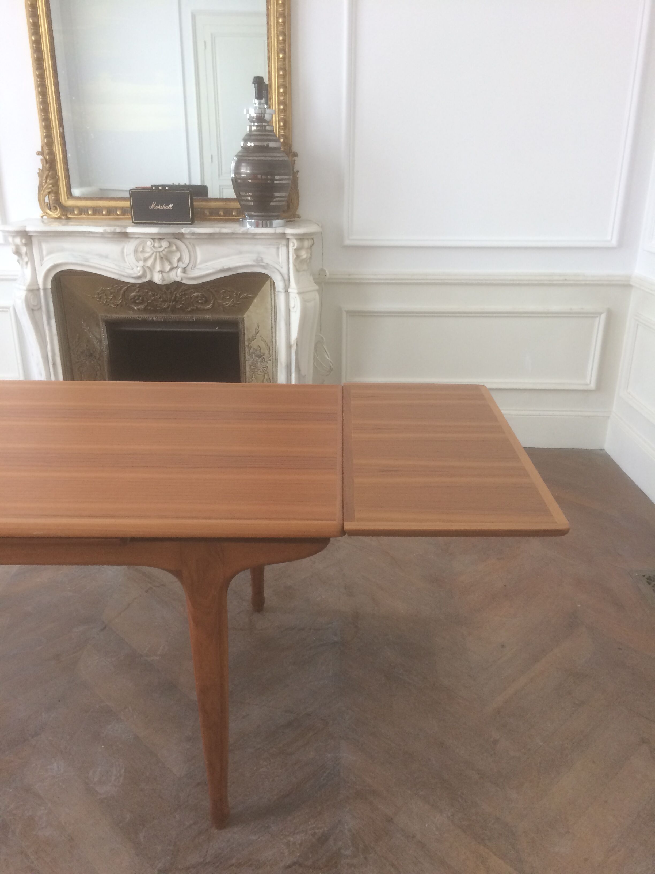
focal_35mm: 29
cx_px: 328
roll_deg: +0.3
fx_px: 732
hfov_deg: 48.2
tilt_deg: -21.2
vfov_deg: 61.7
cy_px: 437
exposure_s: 1/33
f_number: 2.2
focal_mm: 4.15
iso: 50
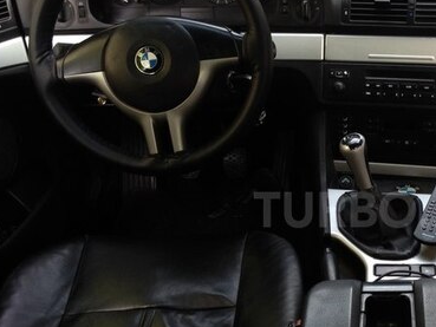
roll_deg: -2.2
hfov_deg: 31.5
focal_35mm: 59
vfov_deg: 24.7
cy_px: 210
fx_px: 743
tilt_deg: -29.7
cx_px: 375
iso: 50
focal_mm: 4.12
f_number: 2.4
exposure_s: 1/38
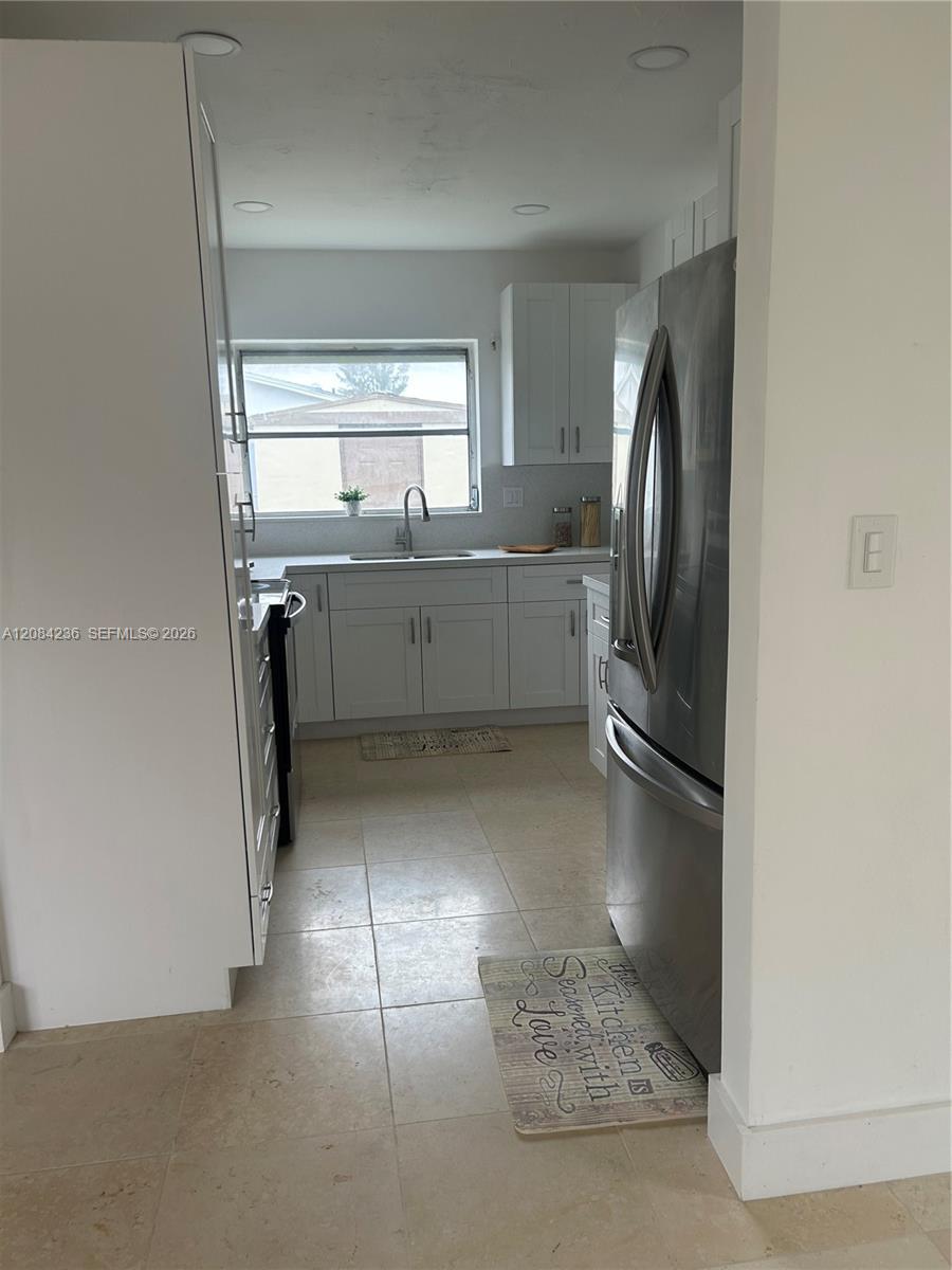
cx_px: 476
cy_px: 635
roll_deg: +1.7
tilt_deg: -11.4
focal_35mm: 26
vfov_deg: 67.3
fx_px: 953
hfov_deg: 53.1
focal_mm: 5.7
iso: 50
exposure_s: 1/166
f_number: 1.5
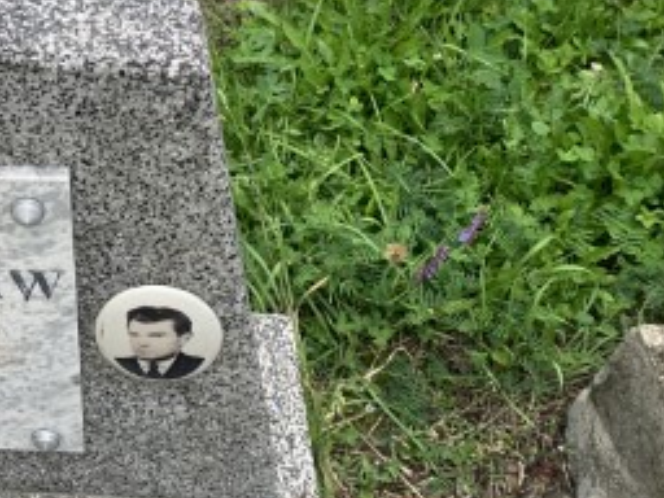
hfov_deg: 26.3
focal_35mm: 65
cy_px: -3
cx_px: -150
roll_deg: +4.0
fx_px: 1247
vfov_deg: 21.8
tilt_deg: -40.6
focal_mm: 4.25
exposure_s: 1/274
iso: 25
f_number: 1.8
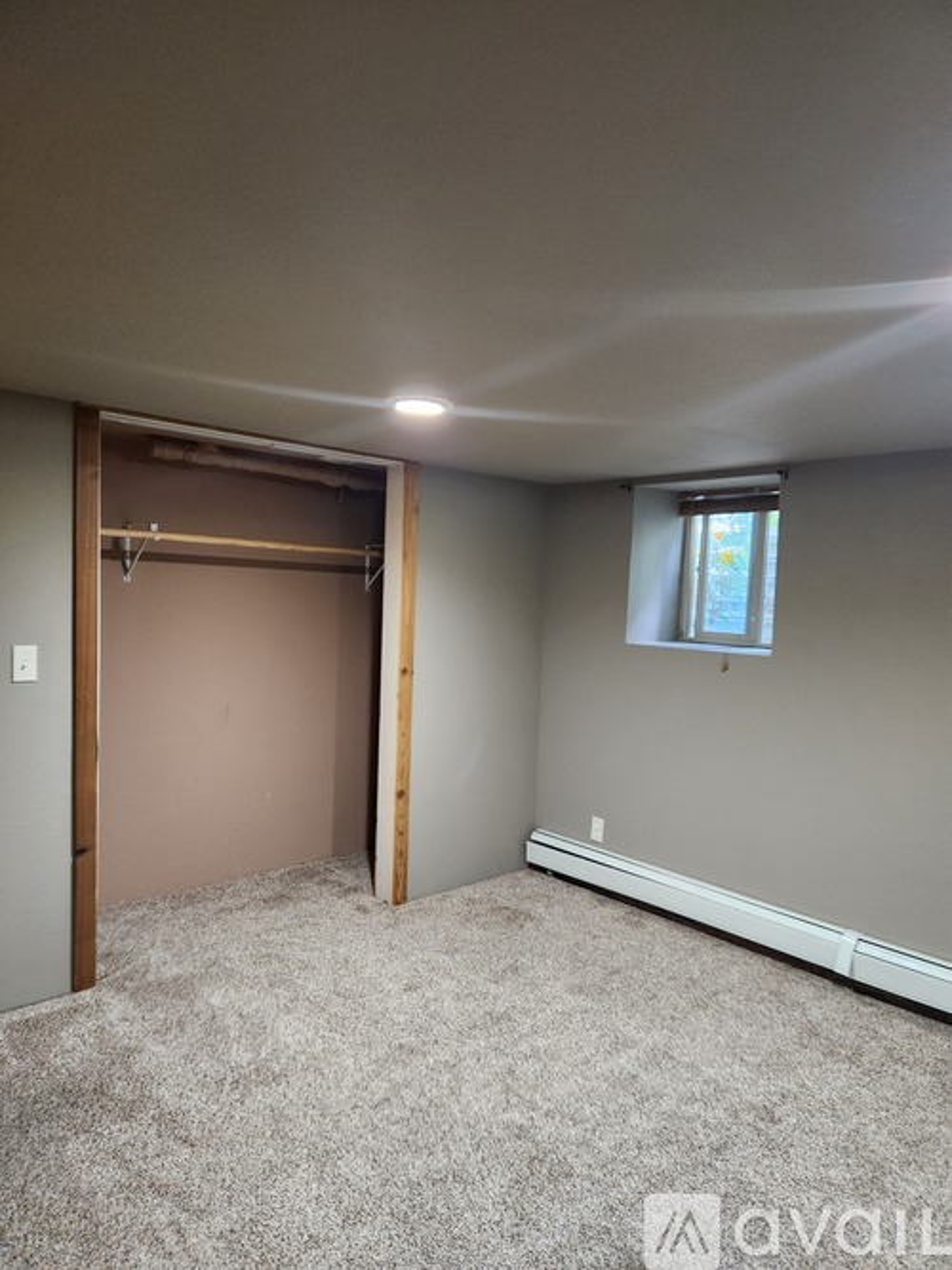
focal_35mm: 23
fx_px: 844
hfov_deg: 58.9
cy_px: 635
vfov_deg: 73.9
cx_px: 476
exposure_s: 1/40
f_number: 1.8
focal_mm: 5.4
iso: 640
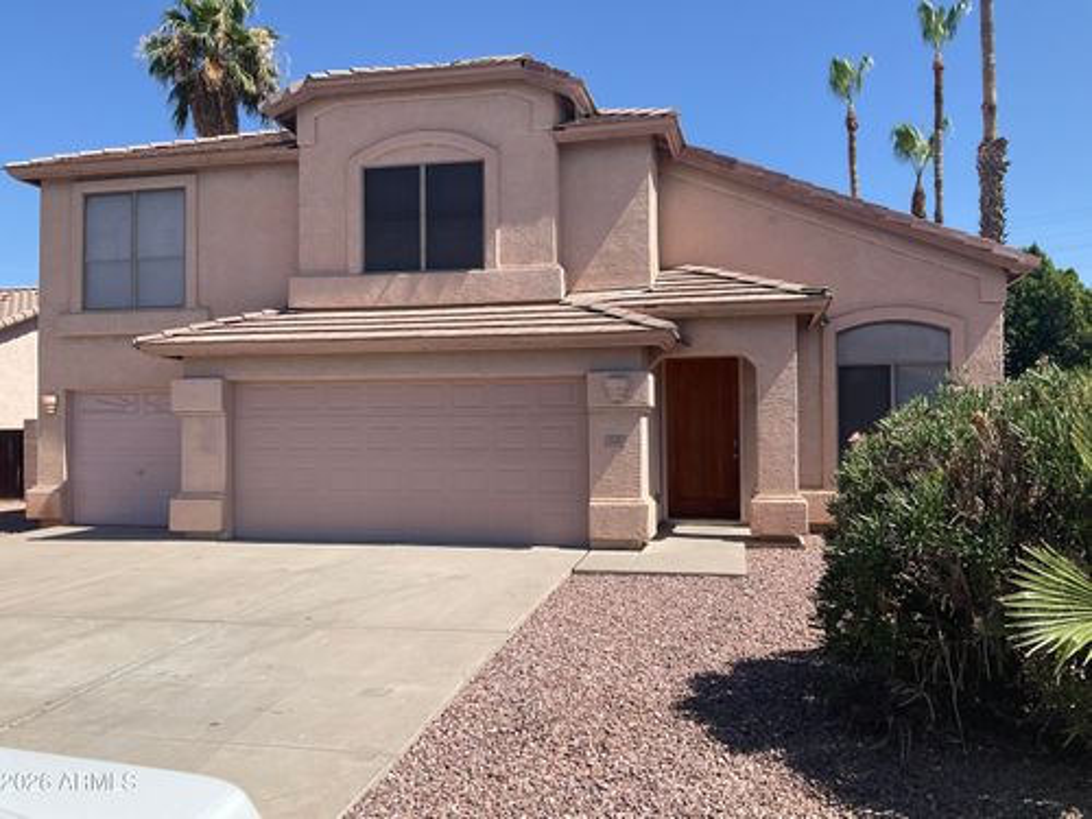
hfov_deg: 61.7
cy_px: 410
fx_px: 915
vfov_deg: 48.2
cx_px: 546
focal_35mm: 29
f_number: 1.8
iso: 16
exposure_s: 1/1912
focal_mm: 3
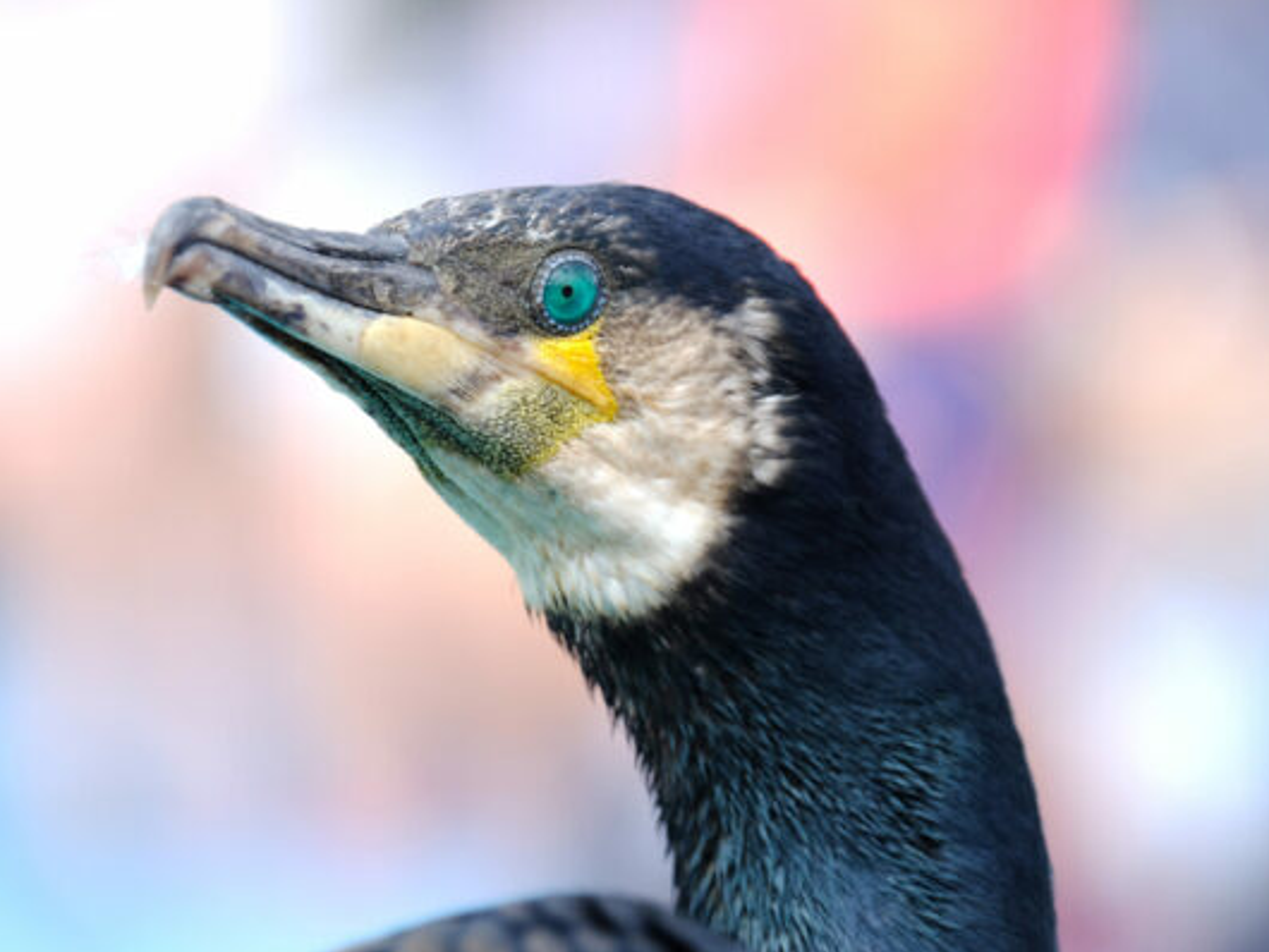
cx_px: 584
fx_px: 18668
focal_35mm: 509
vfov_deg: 2.9
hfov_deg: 3.9
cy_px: 476
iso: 800
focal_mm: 312
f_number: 6.4
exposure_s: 1/1000
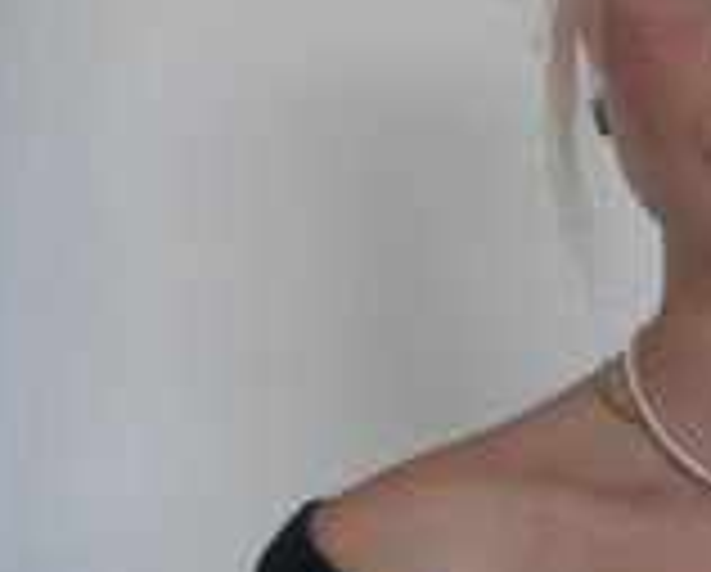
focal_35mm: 111
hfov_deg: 16.7
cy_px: 104
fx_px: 2340
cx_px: 814
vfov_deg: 13.8
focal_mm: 20
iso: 1000
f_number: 4.5
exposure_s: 1/60
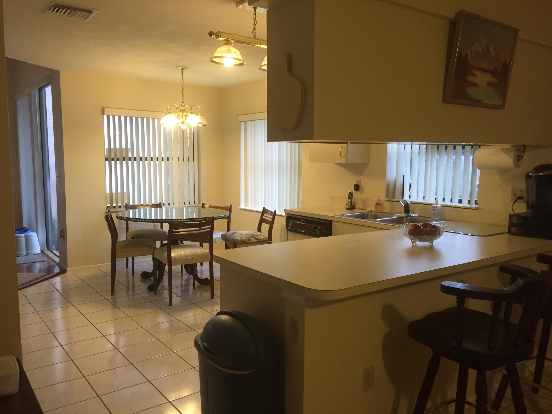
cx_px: 276
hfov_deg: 61.7
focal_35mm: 29
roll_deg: -1.1
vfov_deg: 48.2
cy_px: 207
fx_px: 462
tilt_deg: -4.5
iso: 50
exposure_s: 1/30
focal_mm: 4.15
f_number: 2.2
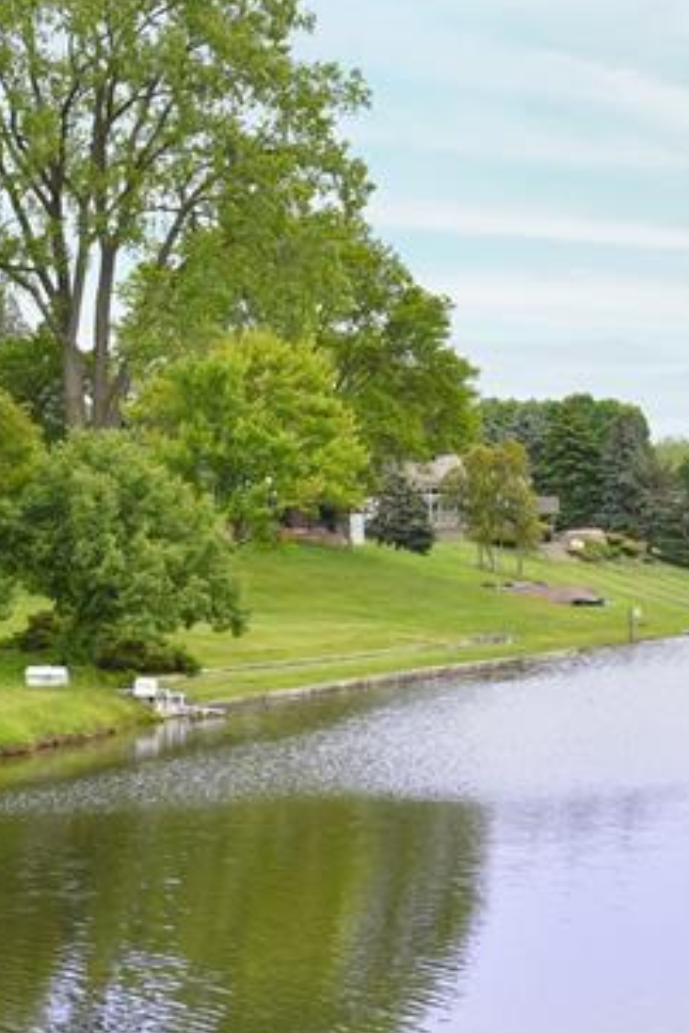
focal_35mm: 98
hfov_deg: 13.2
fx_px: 2813
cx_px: 1045
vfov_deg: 20.8
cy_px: 659
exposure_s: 1/200
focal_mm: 35
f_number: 7.1
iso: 320
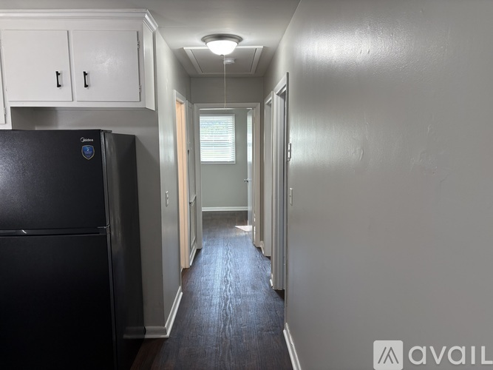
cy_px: 185
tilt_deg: -6.4
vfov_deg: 53.0
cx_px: 246
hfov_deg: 67.3
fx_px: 370
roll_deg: +0.5
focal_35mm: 26
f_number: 1.6
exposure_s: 1/121
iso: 100
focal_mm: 5.96
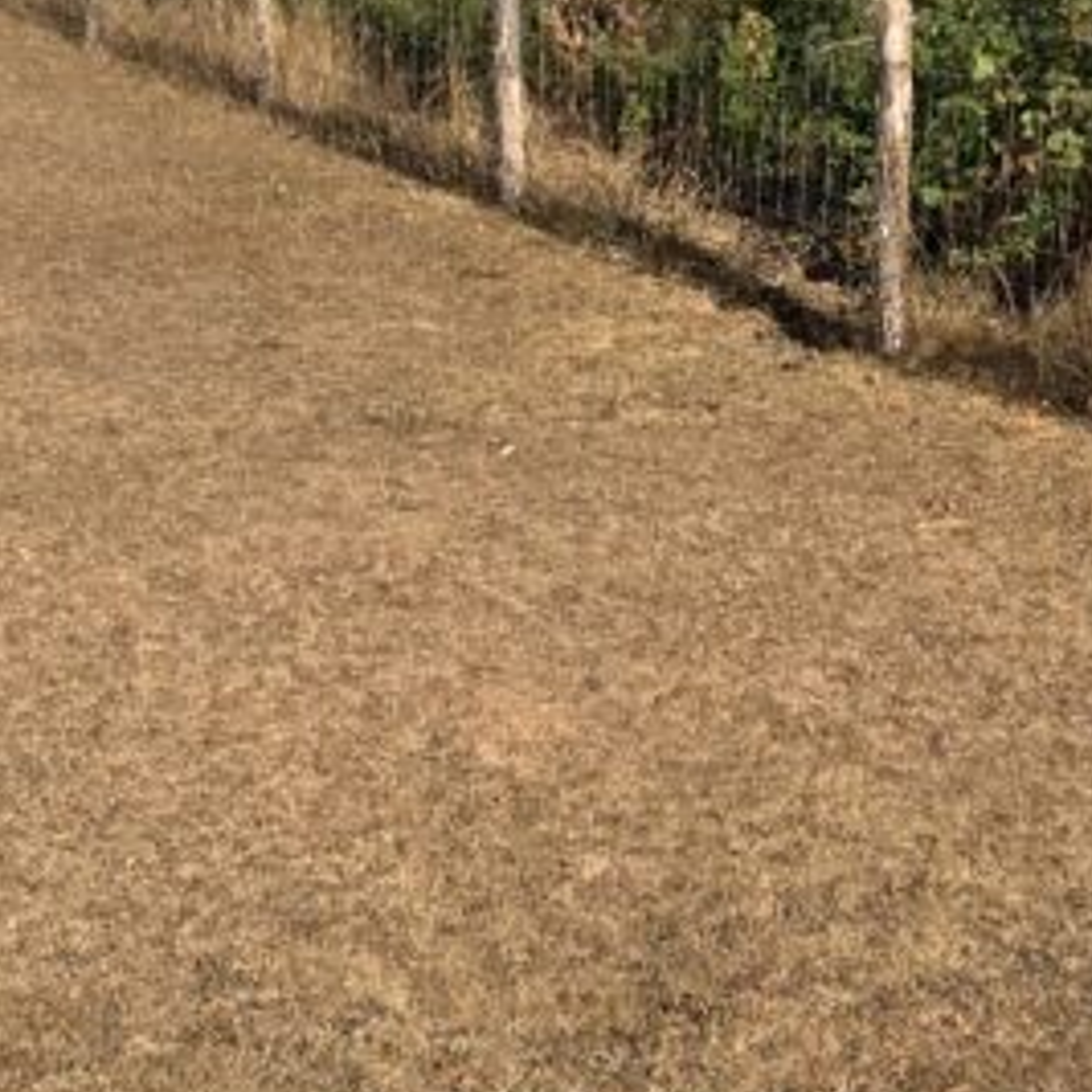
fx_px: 3141
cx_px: 908
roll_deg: -0.9
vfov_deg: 19.6
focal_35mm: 88
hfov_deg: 19.5
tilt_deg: -6.6
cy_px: 299
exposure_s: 1/1779
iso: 25
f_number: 1.8
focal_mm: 4.25
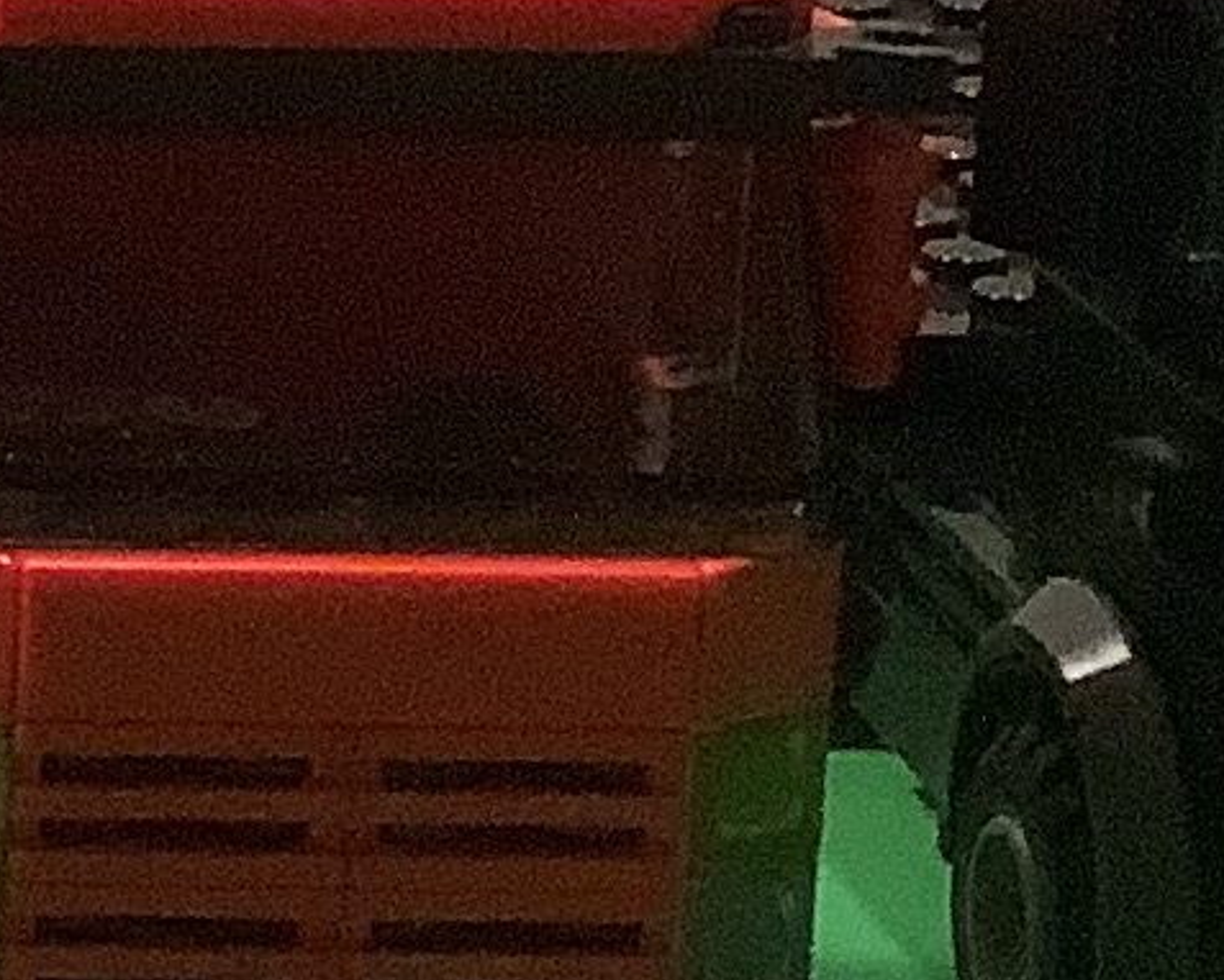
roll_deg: +0.8
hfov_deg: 8.5
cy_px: -498
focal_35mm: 207
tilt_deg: -13.5
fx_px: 7502
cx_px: -1801
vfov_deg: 7.3
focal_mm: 3.3
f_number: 2.4
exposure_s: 1/50
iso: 125
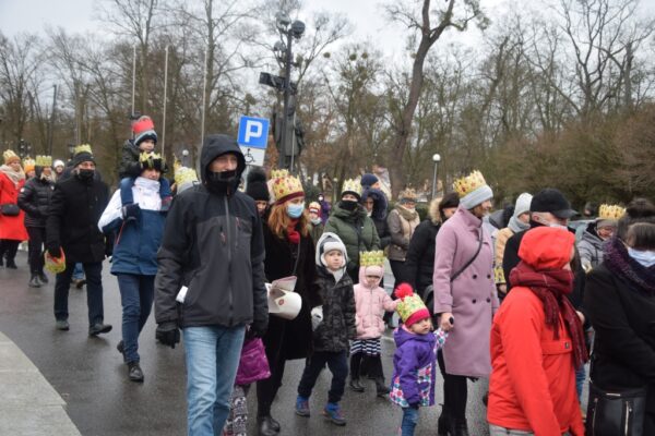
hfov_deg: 41.1
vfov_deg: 28.1
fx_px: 873
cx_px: 328
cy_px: 218
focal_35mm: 48
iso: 400
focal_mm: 32
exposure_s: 1/160
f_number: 6.3
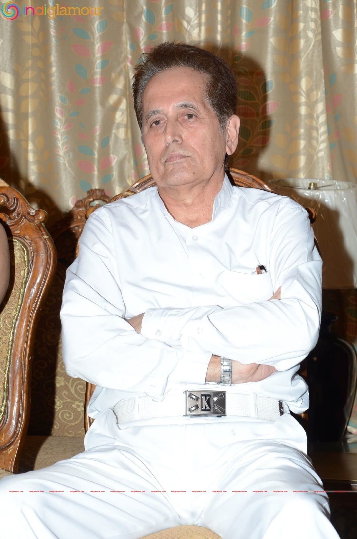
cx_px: 178
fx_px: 1570
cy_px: 270
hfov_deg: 13.0
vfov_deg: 19.5
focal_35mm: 105
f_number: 7.1
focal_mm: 70
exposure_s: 1/125
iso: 250
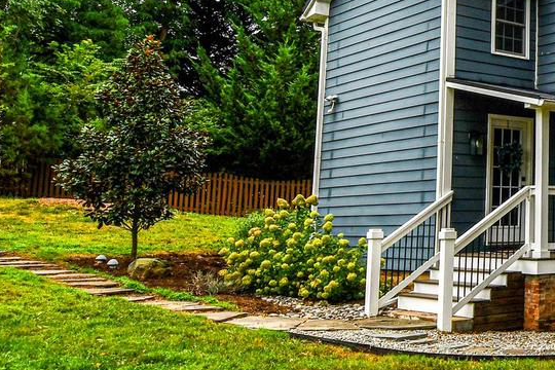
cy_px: 106
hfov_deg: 34.4
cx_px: 638
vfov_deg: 27.8
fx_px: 740
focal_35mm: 48
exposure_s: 1/250
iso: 140
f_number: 8
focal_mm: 12
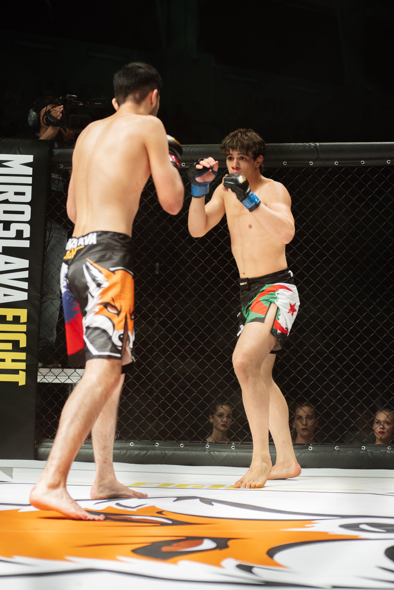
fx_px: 1312
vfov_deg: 25.4
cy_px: 295
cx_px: 197
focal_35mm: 80
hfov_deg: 17.1
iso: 2000
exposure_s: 1/640
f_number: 4
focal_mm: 80
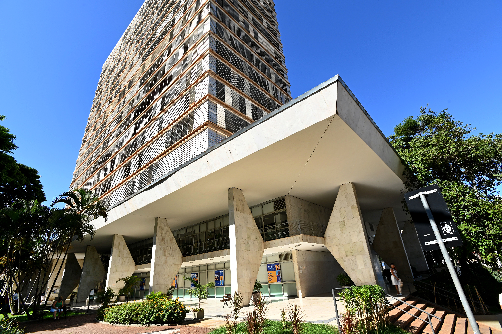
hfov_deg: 93.3
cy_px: 167
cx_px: 251
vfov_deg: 70.4
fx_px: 237
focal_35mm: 17
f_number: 8
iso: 160
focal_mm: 17
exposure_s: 1/200
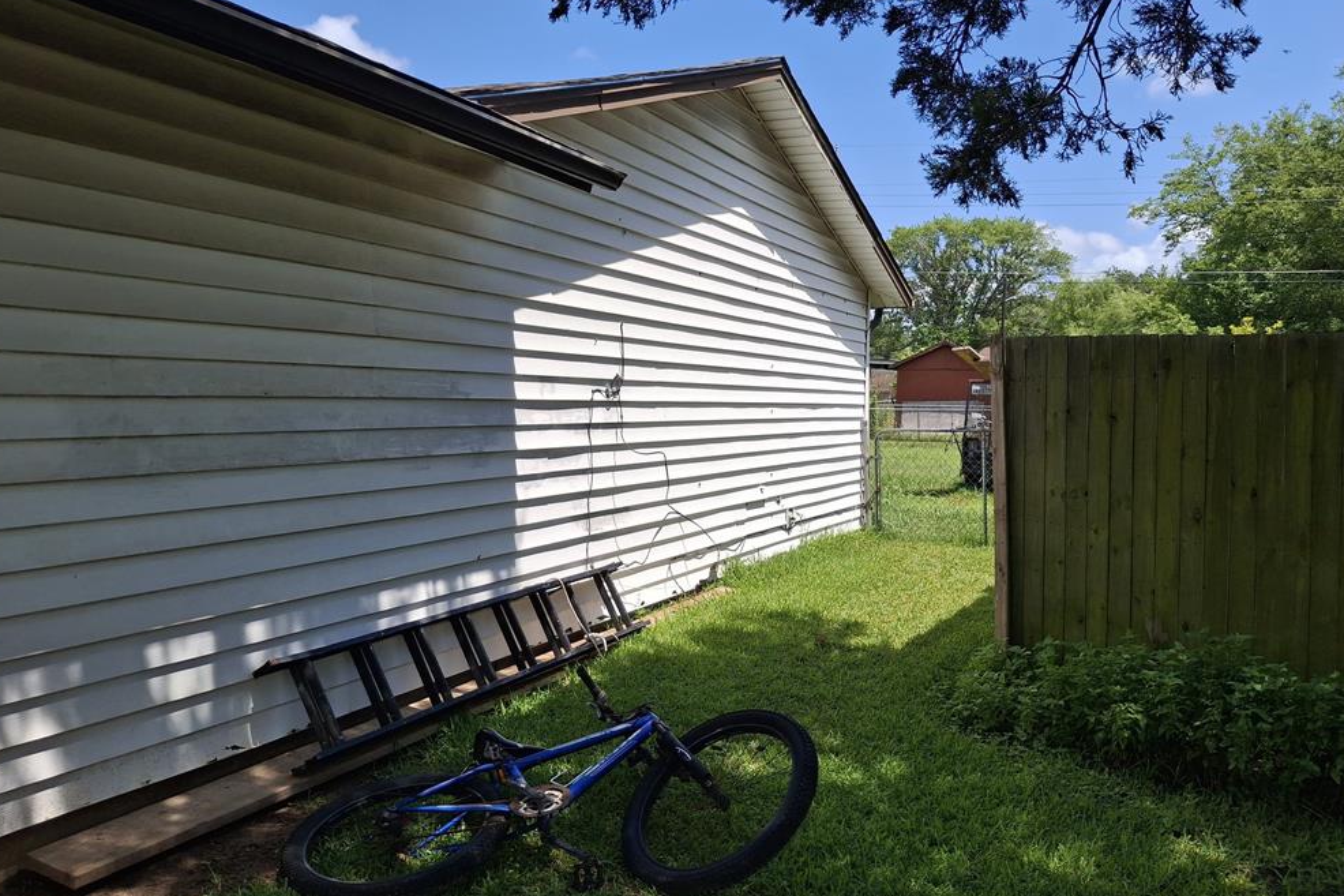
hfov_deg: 67.4
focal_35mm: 27
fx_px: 1008
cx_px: 657
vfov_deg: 47.9
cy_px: 425
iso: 32
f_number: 1.8
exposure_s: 1/2288
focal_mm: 4.69
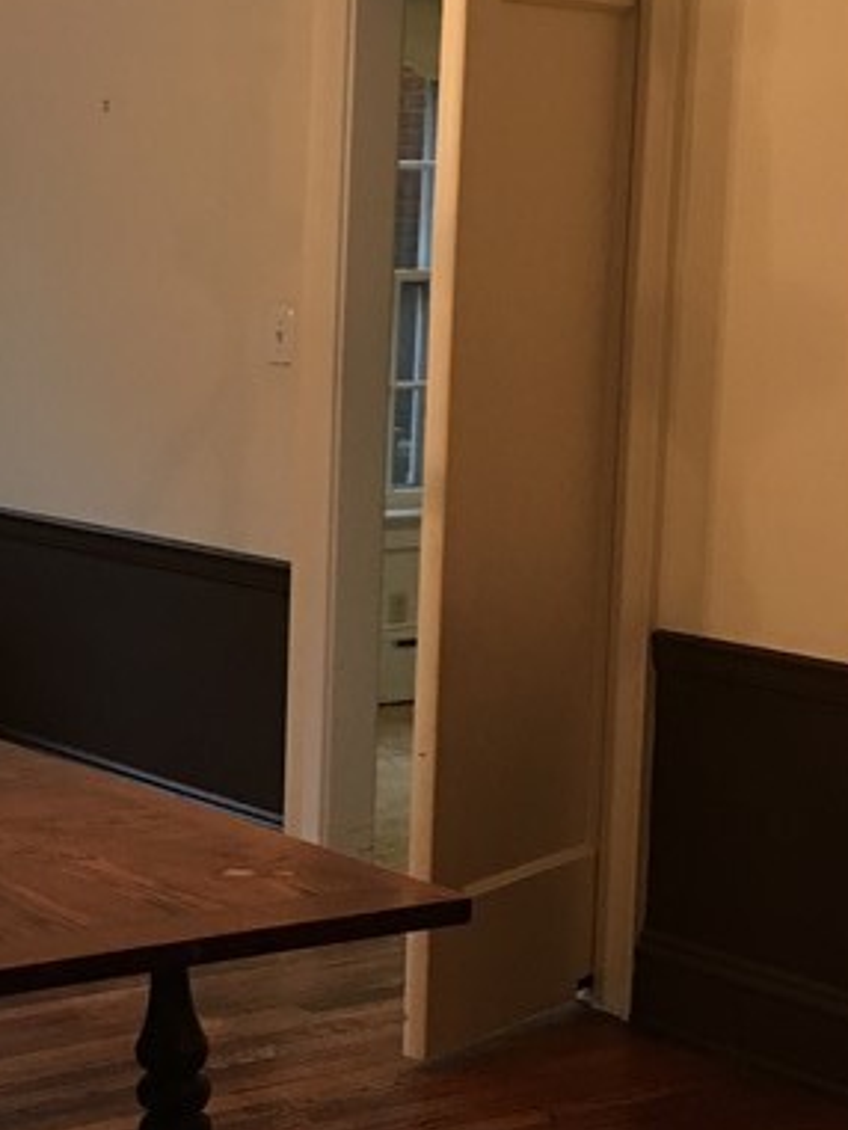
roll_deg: -0.8
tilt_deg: -8.1
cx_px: -246
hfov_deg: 17.7
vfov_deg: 25.0
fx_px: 2546
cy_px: 575
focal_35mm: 78
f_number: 2.2
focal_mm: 4.15
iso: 64
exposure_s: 1/15
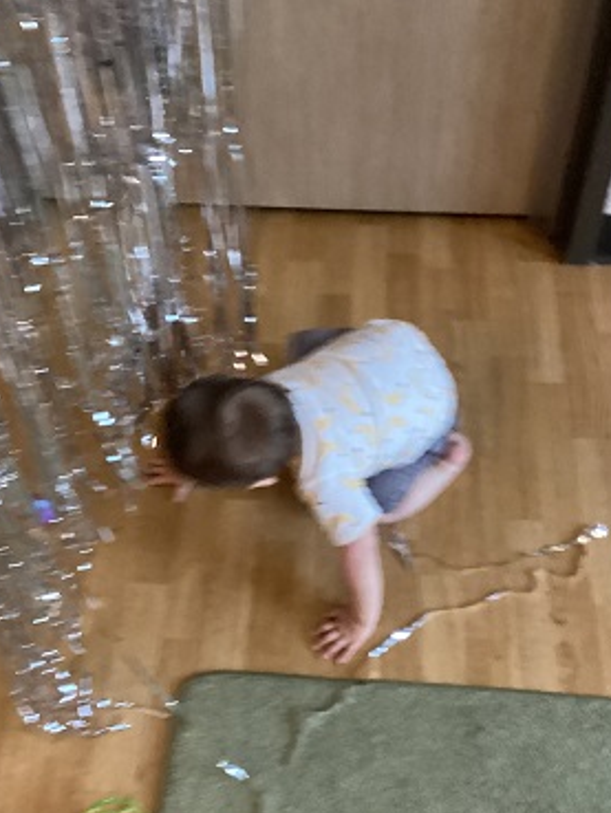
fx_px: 988
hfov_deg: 34.4
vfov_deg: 44.6
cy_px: 478
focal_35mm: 42
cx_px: 312
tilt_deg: -49.1
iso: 800
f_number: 2.4
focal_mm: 3.3
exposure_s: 1/30
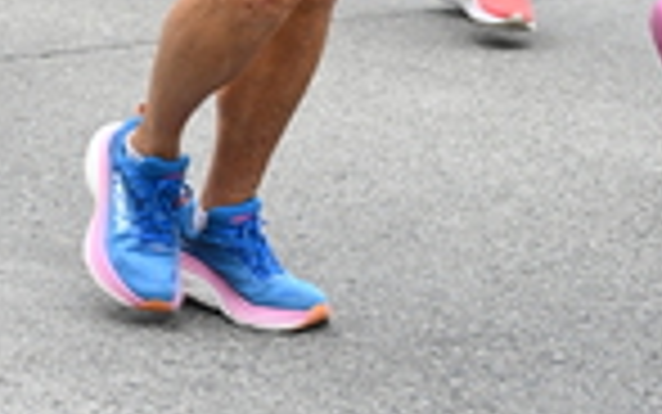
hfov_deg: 12.2
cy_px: -490
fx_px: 3032
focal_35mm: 168
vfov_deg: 7.4
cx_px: -137
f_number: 4
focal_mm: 44
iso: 1600
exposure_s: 1/800
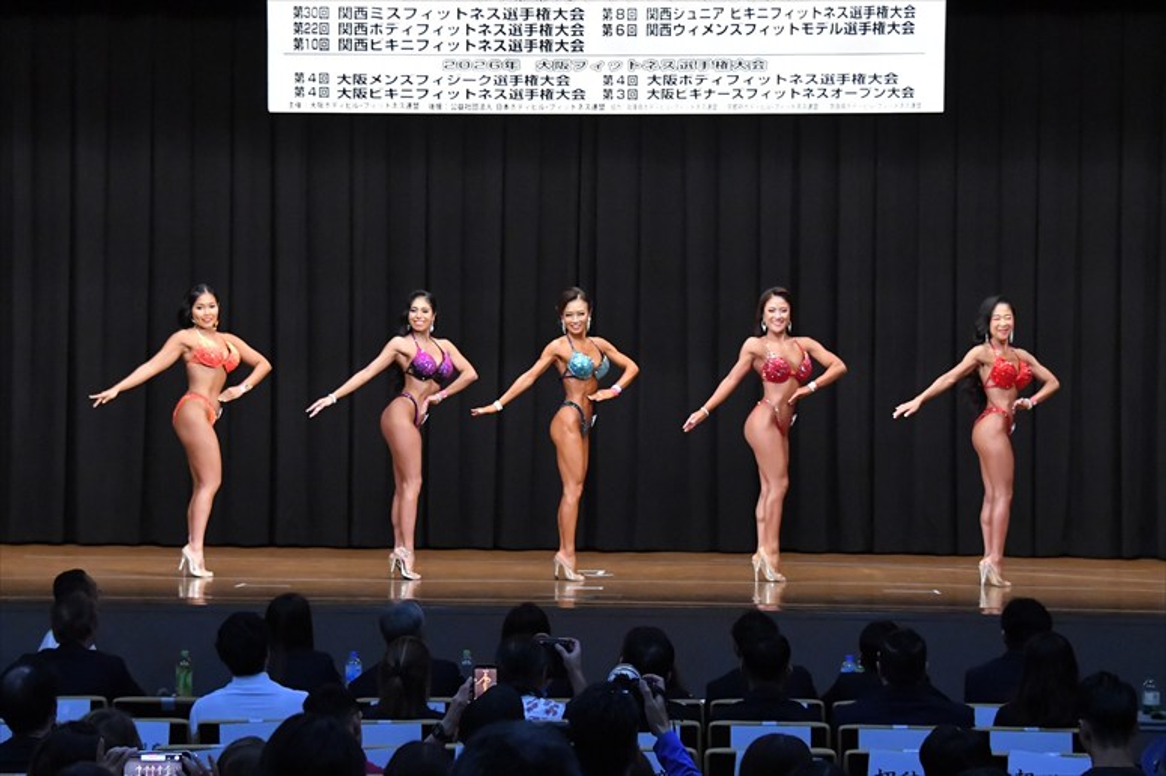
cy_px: 388
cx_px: 583
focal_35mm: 102
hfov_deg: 20.0
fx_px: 3302
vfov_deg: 13.4
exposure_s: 1/400
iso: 8000
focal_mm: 68
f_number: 5.6
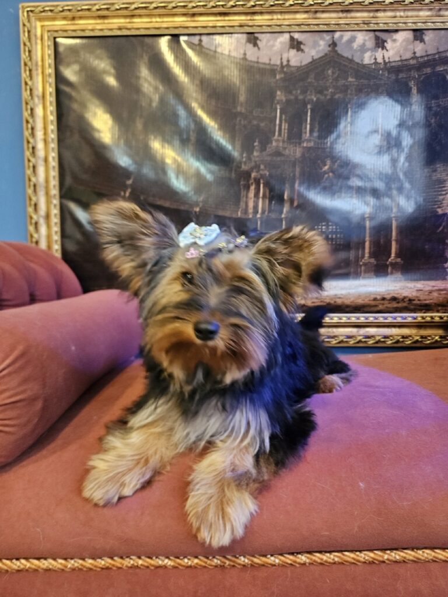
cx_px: 224
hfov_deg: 58.9
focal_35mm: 23
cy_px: 298
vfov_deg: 73.9
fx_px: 397
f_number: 1.8
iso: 640
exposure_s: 1/40
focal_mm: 5.4
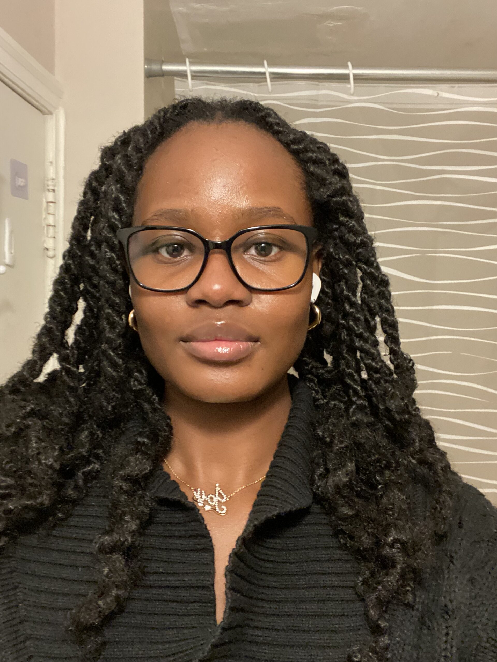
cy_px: 331
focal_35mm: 30
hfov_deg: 46.8
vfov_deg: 60.0
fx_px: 574
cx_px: 248
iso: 640
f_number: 2.2
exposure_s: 1/30
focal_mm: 2.71
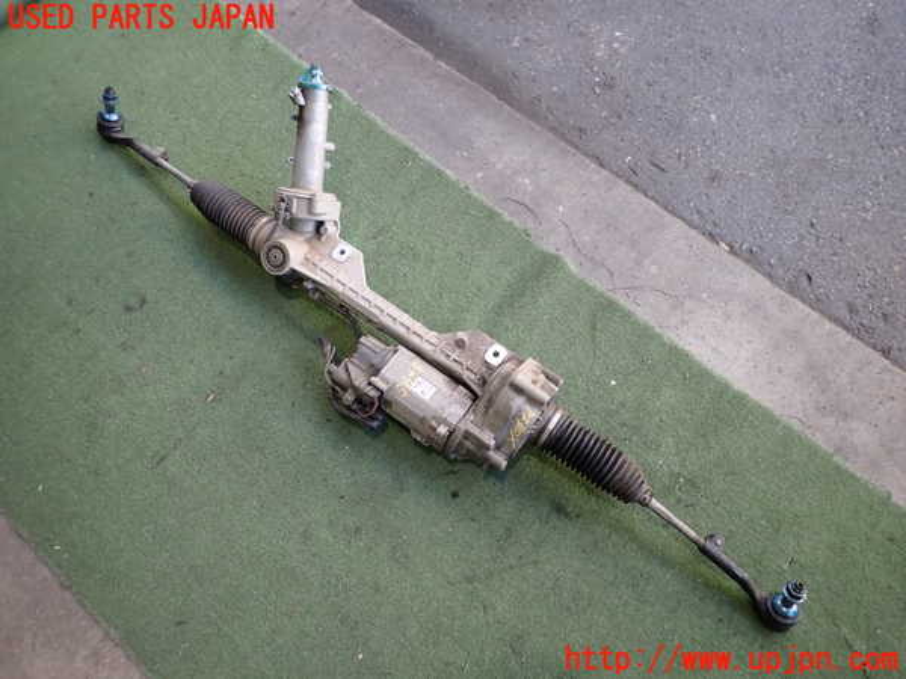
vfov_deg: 54.9
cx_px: 453
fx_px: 654
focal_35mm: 25
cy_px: 340
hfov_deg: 69.4
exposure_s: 1/100
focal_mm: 4.5
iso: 200
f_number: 2
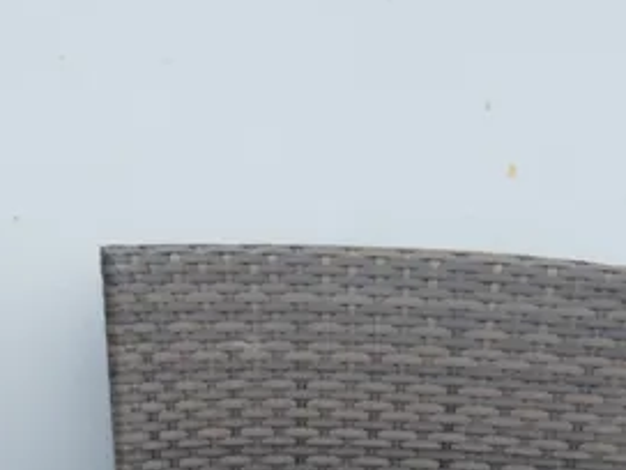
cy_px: 865
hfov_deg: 15.2
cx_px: 60
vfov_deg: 10.8
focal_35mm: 128
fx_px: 2315
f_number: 4
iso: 200
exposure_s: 1/200
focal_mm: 17
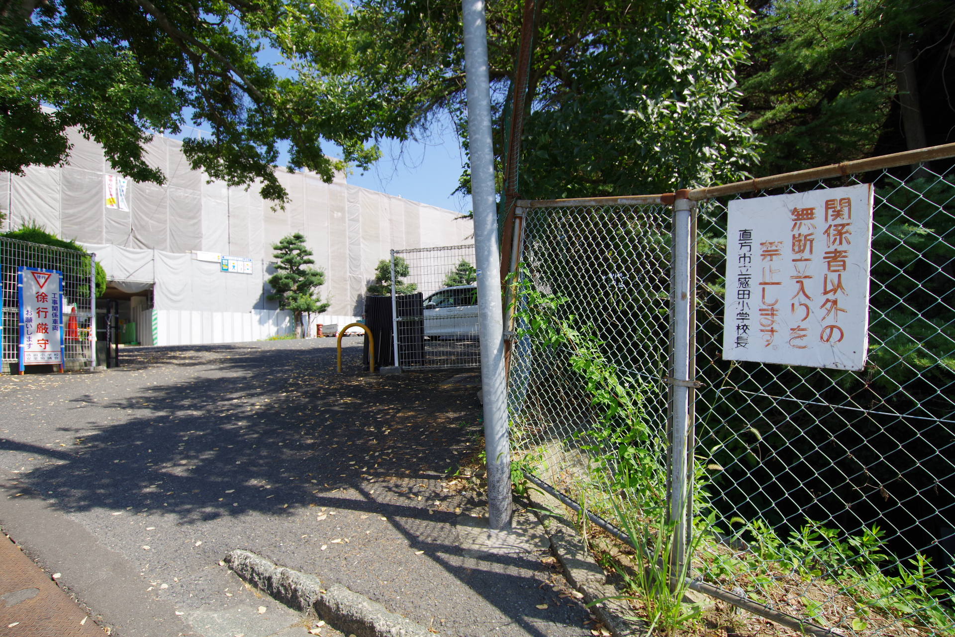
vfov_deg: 64.6
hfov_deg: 86.9
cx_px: 478
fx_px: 504
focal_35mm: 19
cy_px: 318
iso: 200
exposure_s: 1/250
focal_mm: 13
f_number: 6.3
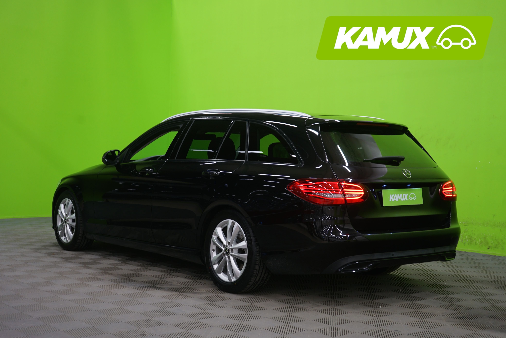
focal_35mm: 48
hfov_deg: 41.1
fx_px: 675
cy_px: 169
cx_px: 253
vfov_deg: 28.1
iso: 400
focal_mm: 48
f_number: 5
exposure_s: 1/8
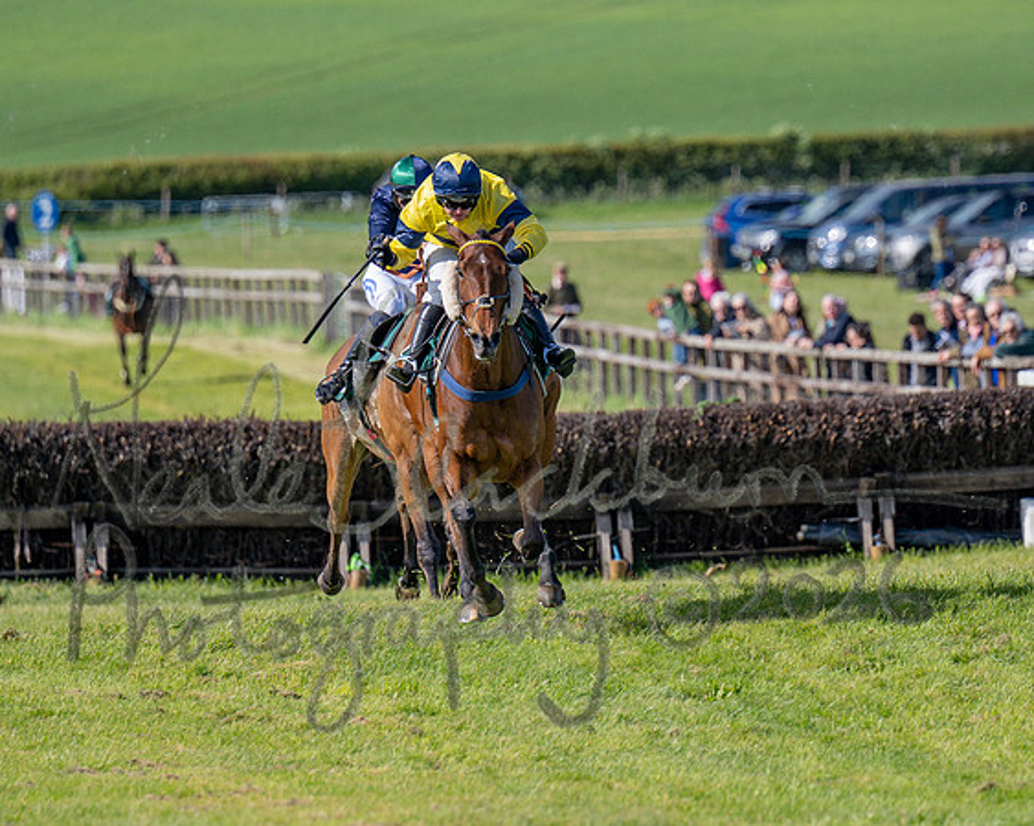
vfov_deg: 3.2
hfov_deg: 4.0
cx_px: 520
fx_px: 14699
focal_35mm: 481
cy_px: 448
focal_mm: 180
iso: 100
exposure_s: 1/2000
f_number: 2.8
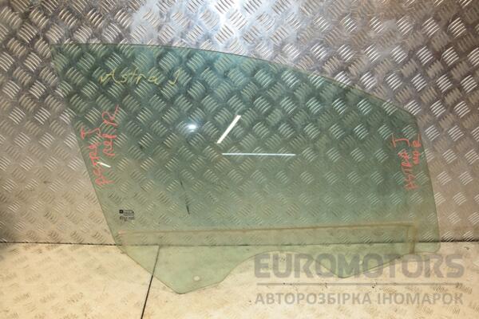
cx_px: 240
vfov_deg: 41.7
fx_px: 419
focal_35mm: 32
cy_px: 160
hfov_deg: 59.5
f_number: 5.6
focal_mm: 21
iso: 800
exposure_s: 1/200
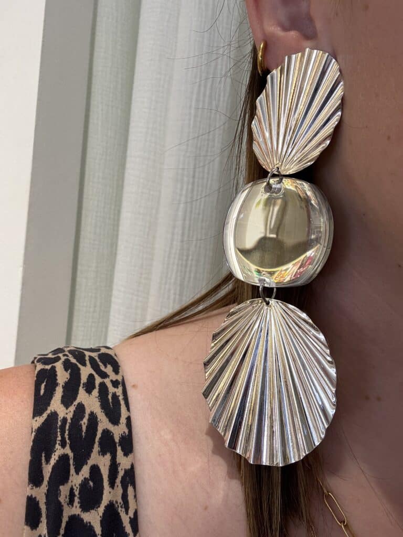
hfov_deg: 46.8
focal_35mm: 30
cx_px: 202
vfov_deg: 60.0
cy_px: 268
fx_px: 466
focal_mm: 2.69
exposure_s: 1/100
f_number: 1.9
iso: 50
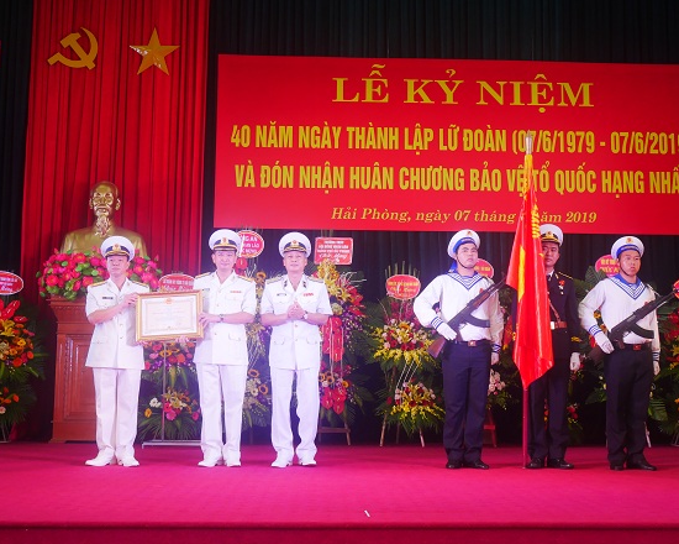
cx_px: 362
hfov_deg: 38.0
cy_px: 277
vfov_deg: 30.8
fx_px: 985
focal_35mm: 49
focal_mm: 23
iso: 800
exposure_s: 1/60
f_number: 4.9
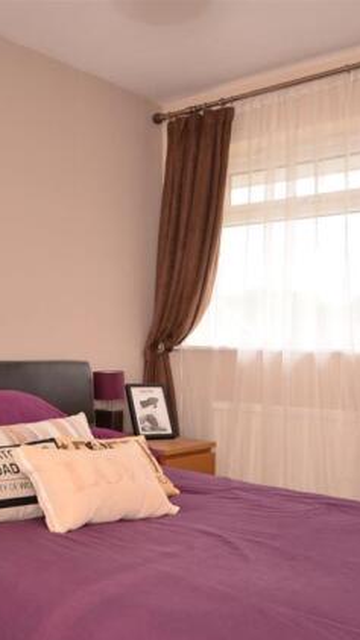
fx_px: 663
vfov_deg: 51.6
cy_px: 328
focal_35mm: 39
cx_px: 109
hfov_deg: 30.1
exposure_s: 1/50
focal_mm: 16
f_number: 5.6
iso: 200
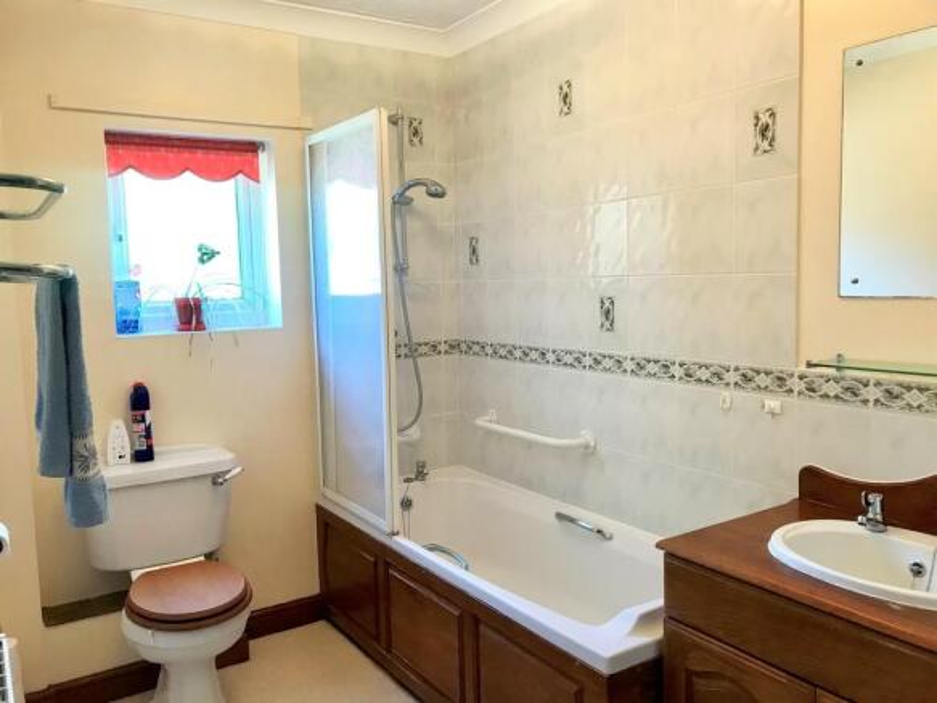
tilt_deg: -5.9
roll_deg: +1.1
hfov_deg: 63.5
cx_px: 468
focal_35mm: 28
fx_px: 758
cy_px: 352
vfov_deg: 49.7
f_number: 1.8
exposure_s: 1/33
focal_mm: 3.99
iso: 40
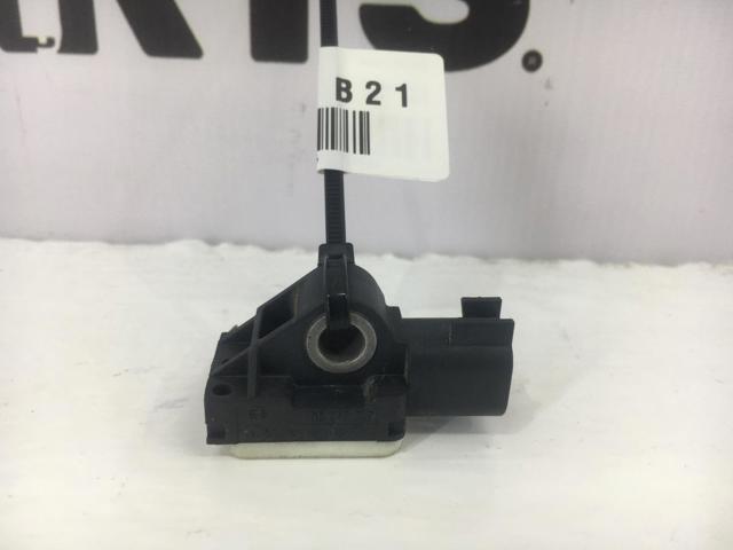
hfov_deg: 61.7
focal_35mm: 29
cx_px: 366
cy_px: 275
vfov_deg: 48.2
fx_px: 614
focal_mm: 4.15
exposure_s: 1/100
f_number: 2.2
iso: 40
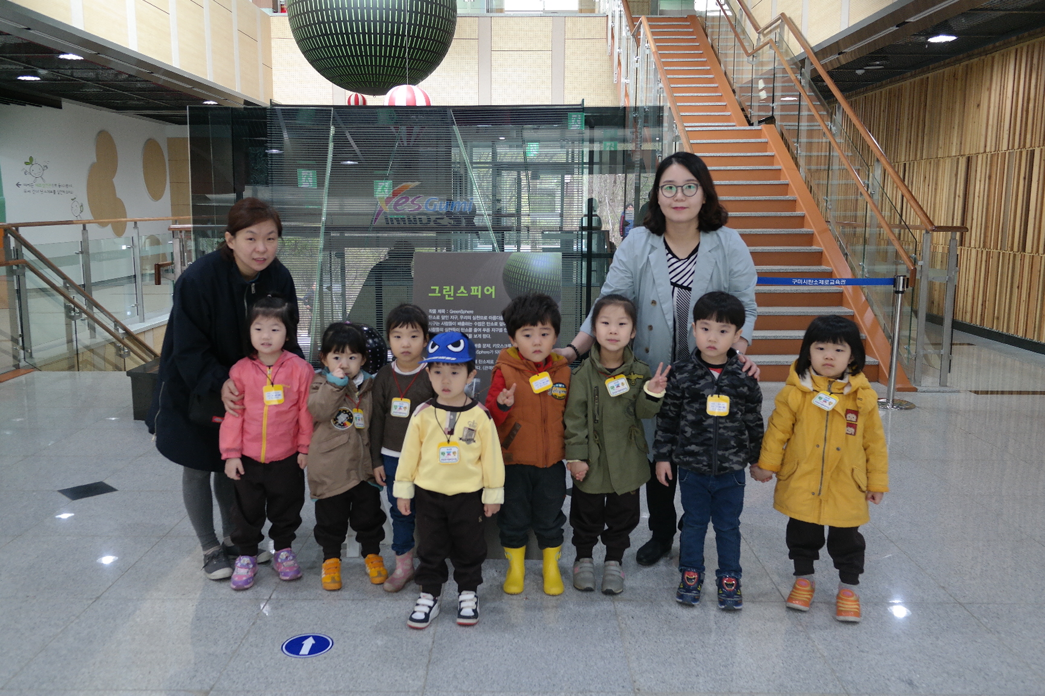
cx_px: 522
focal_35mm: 30
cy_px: 348
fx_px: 871
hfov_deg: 61.9
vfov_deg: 43.6
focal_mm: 20
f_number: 3.5
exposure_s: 1/40
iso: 400
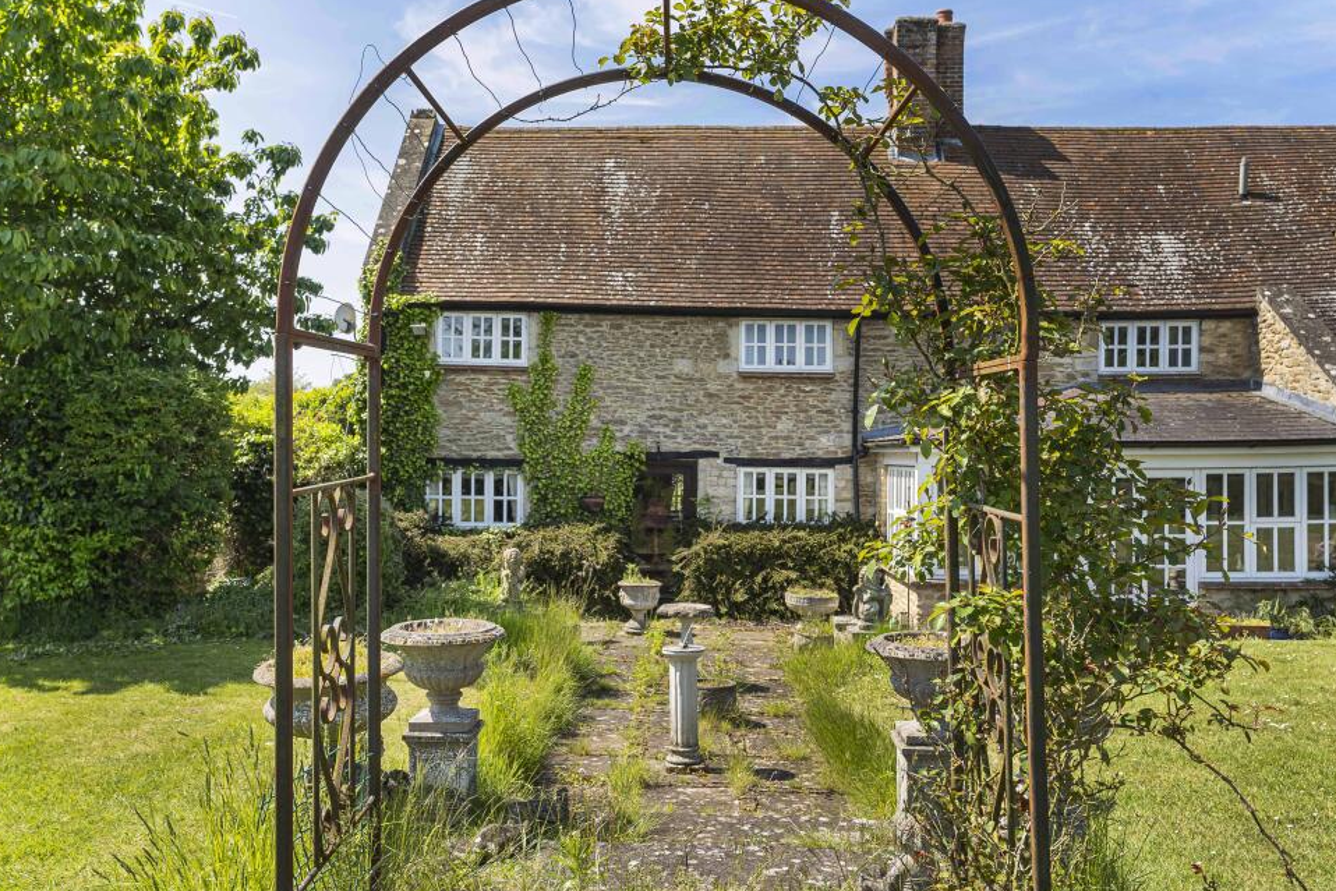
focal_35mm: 31
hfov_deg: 60.3
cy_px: 418
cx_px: 650
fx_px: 1151
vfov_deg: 42.3
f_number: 8
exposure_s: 1/500
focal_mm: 29
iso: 400
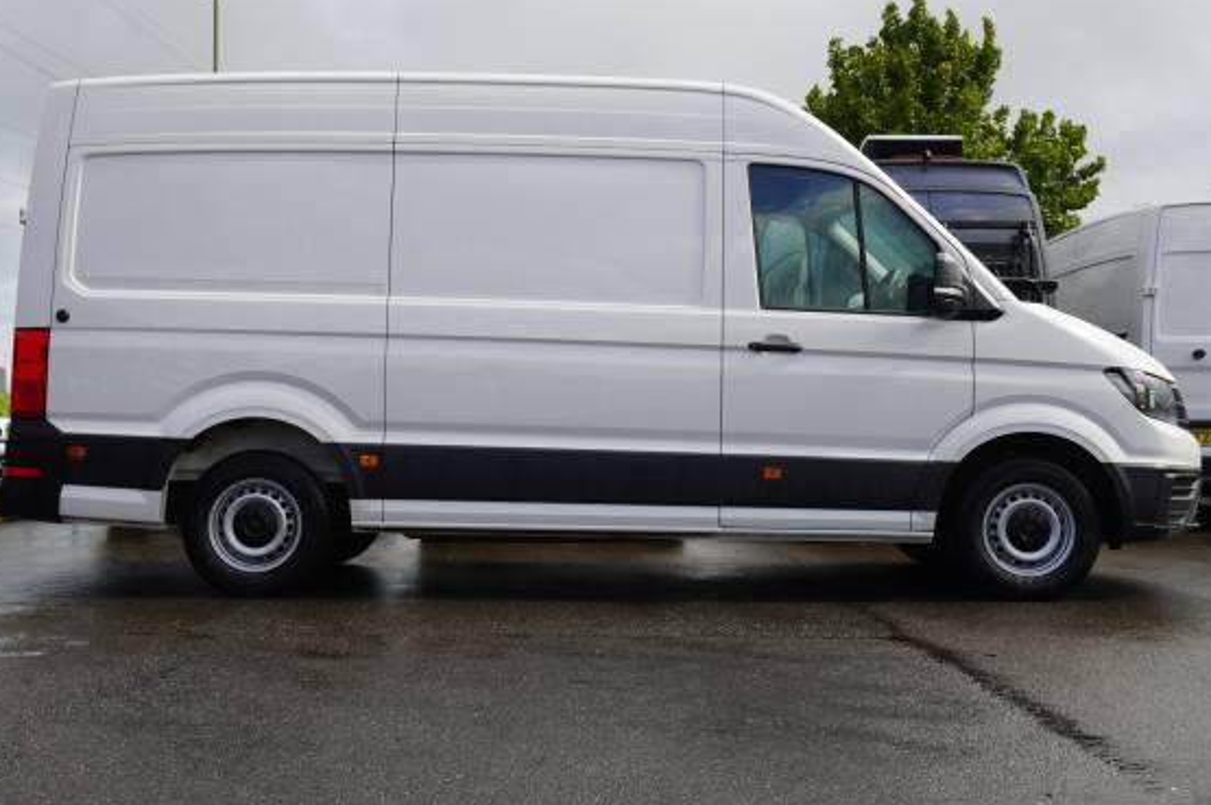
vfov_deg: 29.8
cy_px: 351
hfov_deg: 43.6
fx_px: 1512
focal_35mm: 45
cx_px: 613
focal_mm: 26
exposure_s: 1/100
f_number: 8
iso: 100
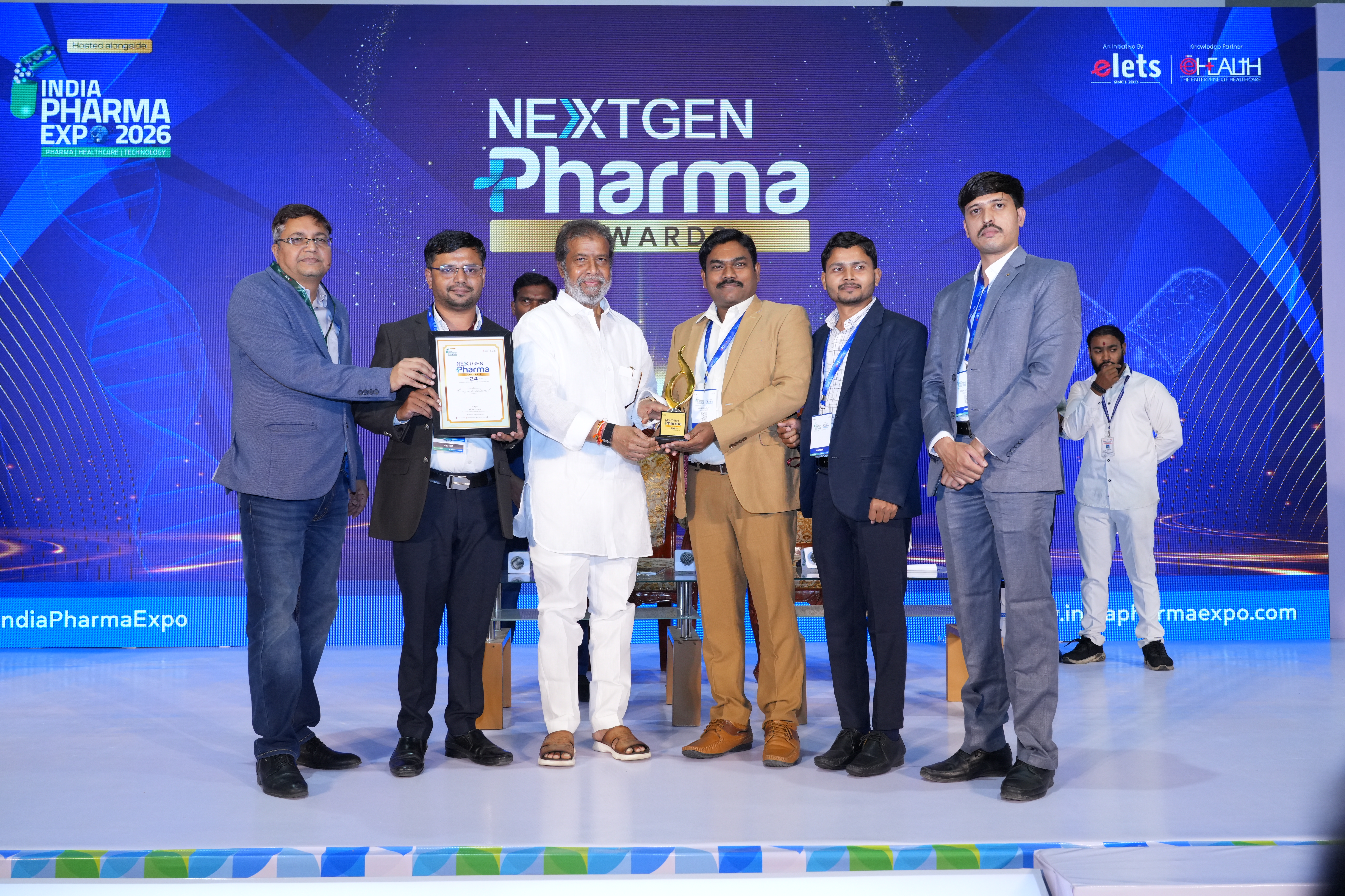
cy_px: 448
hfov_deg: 60.3
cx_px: 672
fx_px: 1158
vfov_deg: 42.3
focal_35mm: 31
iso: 1600
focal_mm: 31
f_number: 6.3
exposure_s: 1/125
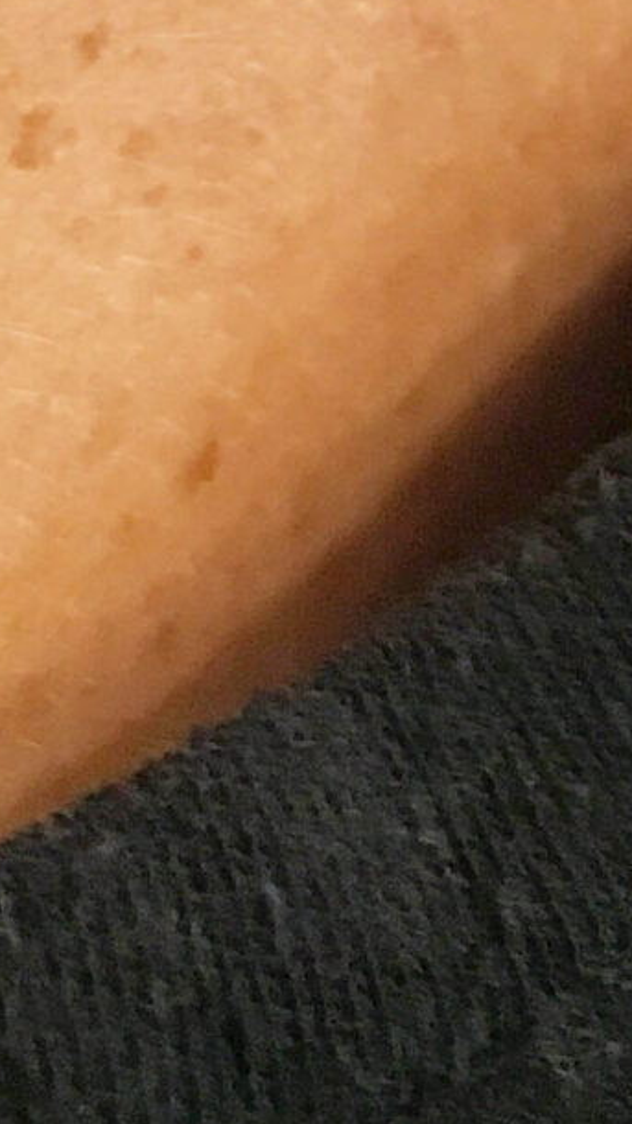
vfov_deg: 14.0
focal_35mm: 128
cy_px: -1142
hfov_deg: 9.4
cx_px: 0
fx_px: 3814
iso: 64
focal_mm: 3.99
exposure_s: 1/15
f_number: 1.8
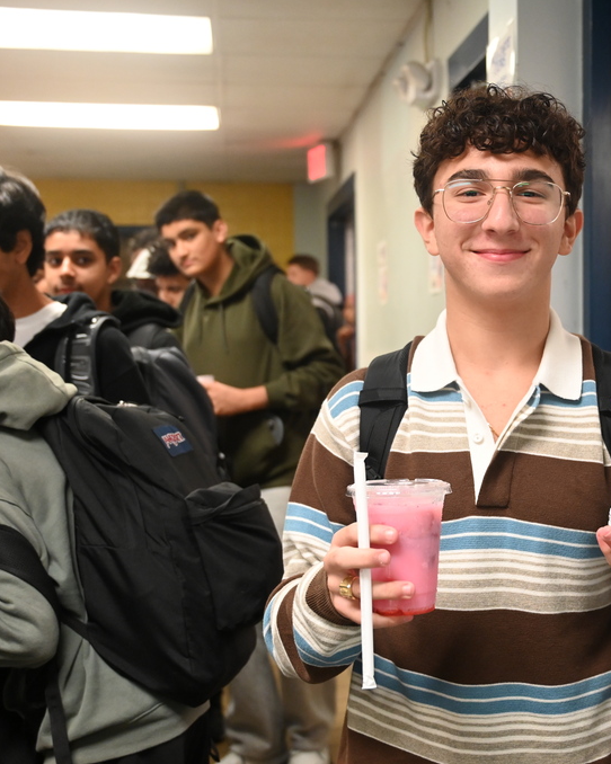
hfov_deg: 29.2
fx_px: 1153
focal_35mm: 51
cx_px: 458
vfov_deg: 36.7
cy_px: 381
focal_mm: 36
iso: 3200
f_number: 4
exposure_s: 1/125
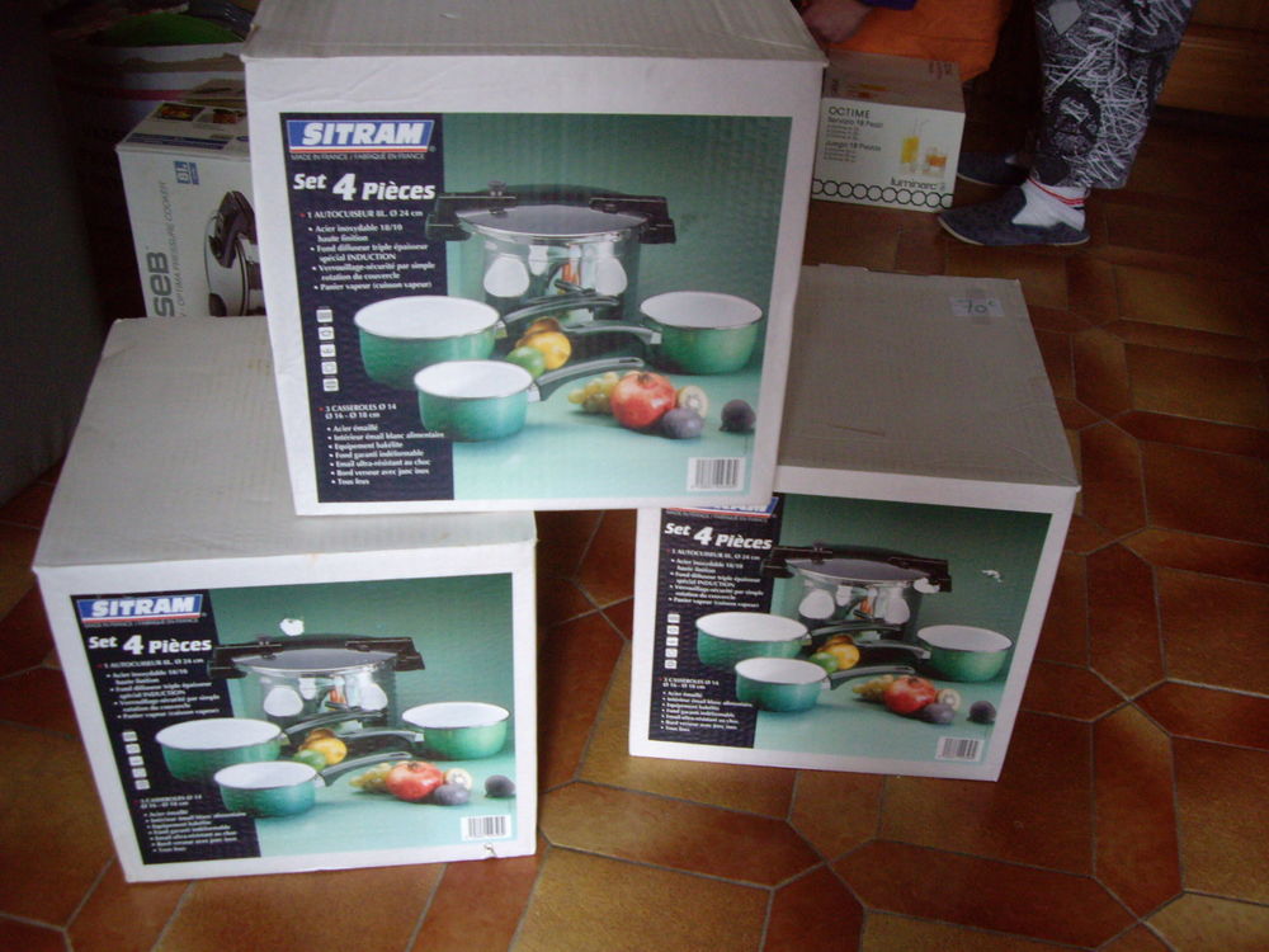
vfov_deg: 37.7
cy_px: 476
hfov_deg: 49.0
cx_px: 634
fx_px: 1393
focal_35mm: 38
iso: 200
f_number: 2.7
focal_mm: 6.2
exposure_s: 1/13
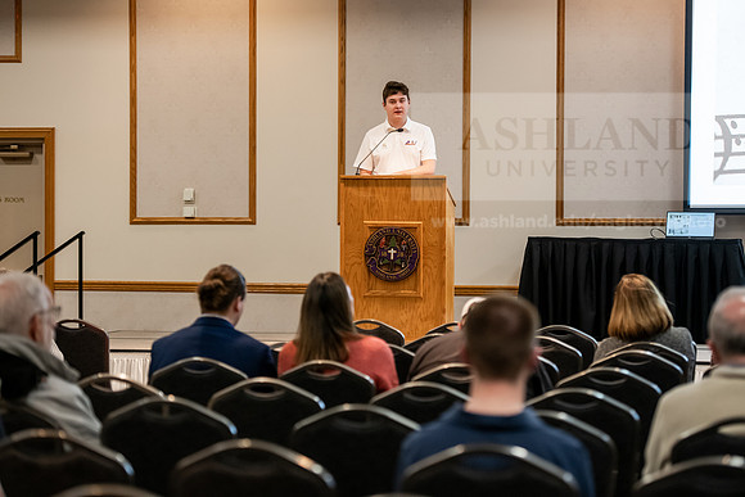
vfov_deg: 14.0
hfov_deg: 20.8
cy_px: 248
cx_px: 372
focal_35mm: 98
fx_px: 2028
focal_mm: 98
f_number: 3.2
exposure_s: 1/200
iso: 2000
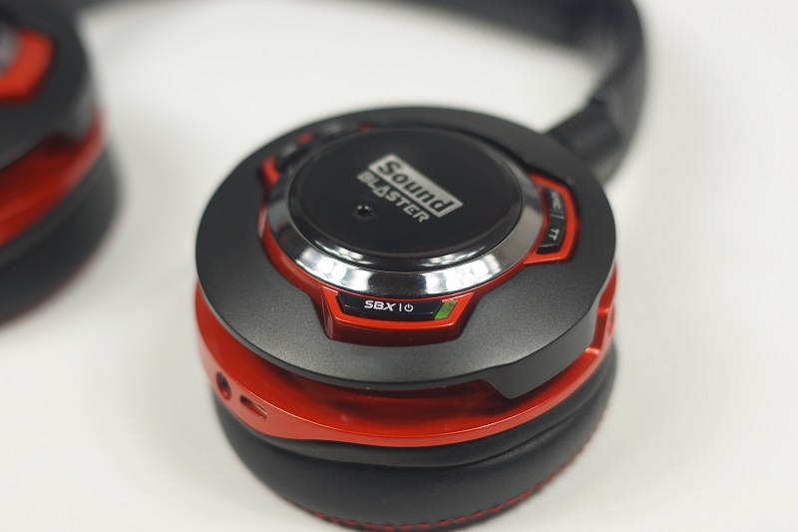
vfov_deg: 18.2
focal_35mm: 75
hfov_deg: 27.0
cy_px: 266
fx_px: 1662
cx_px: 399
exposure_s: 1/160
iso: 100
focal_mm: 50
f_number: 2.2
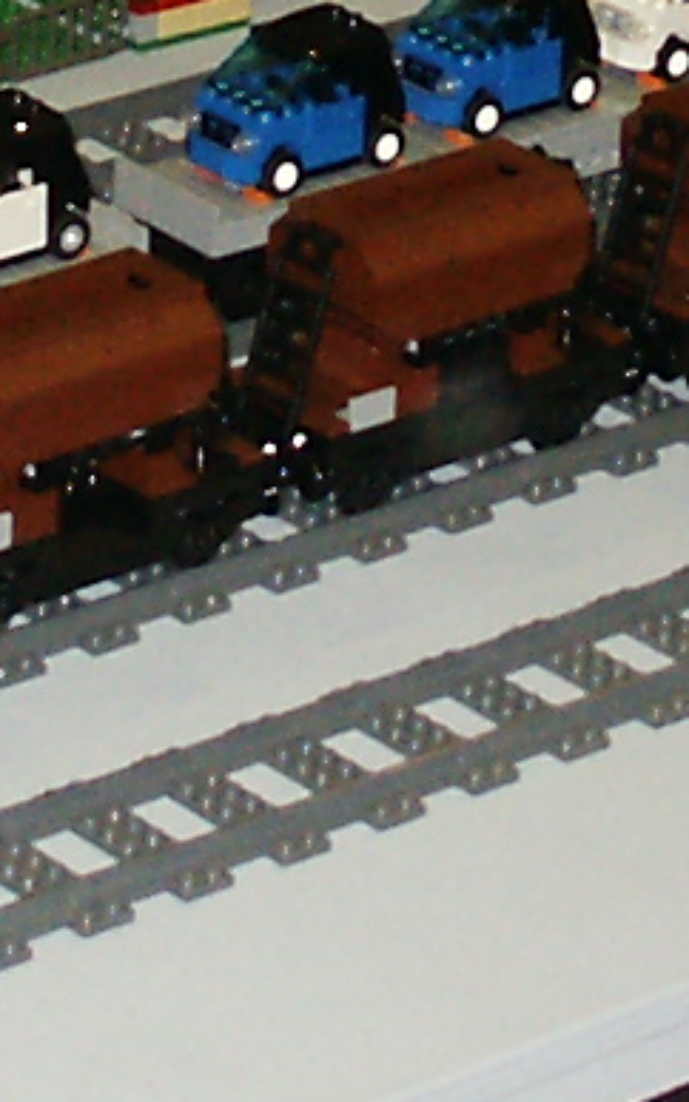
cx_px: 484
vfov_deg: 9.5
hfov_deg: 6.0
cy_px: -222
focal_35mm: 218
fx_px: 6547
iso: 200
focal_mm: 7.18
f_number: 3
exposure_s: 1/45
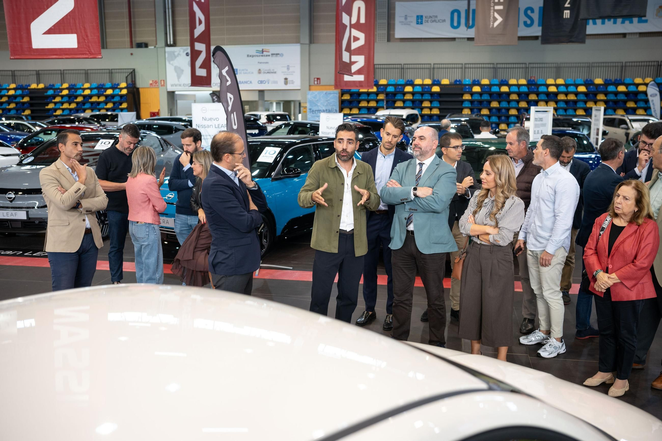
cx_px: 331
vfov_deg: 37.8
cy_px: 220
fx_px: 643
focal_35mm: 35
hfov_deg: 54.4
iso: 320
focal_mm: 35
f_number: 2.5
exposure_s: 1/100
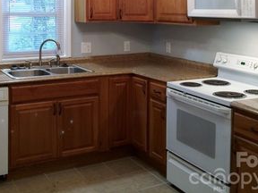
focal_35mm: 52
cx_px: 97
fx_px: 388
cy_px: 27
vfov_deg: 27.2
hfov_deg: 36.6
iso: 100
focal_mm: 4.12
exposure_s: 1/30
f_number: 2.2
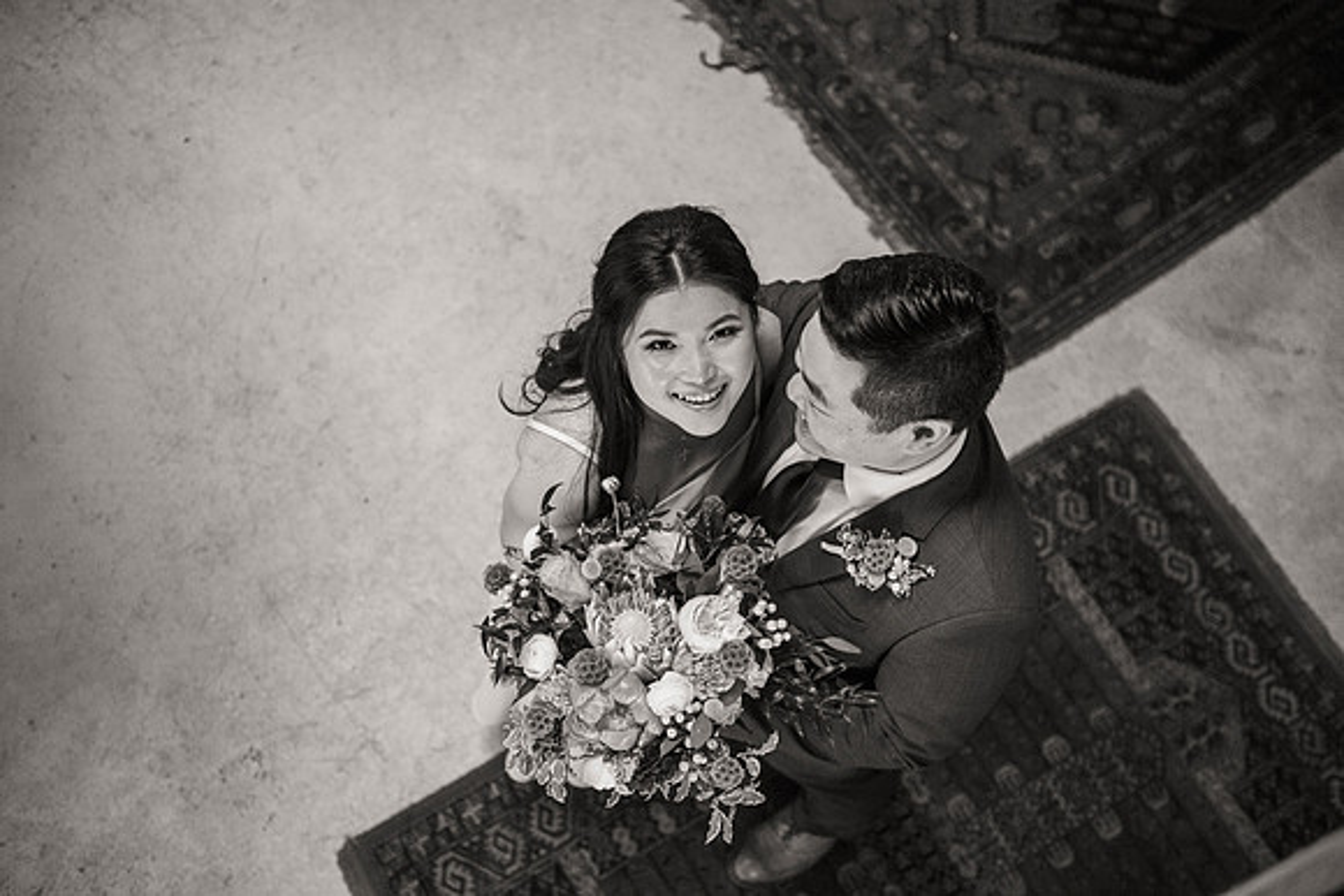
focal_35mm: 58
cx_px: 641
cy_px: 427
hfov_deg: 34.7
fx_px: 2148
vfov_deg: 23.6
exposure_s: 1/125
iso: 2500
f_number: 2.8
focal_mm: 55
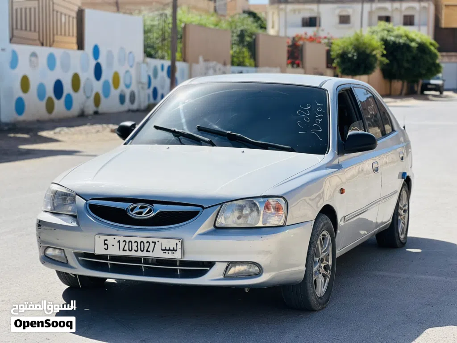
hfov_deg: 25.3
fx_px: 1017
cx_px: 228
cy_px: 172
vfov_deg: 19.1
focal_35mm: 77
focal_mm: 9
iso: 32
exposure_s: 1/968
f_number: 2.8
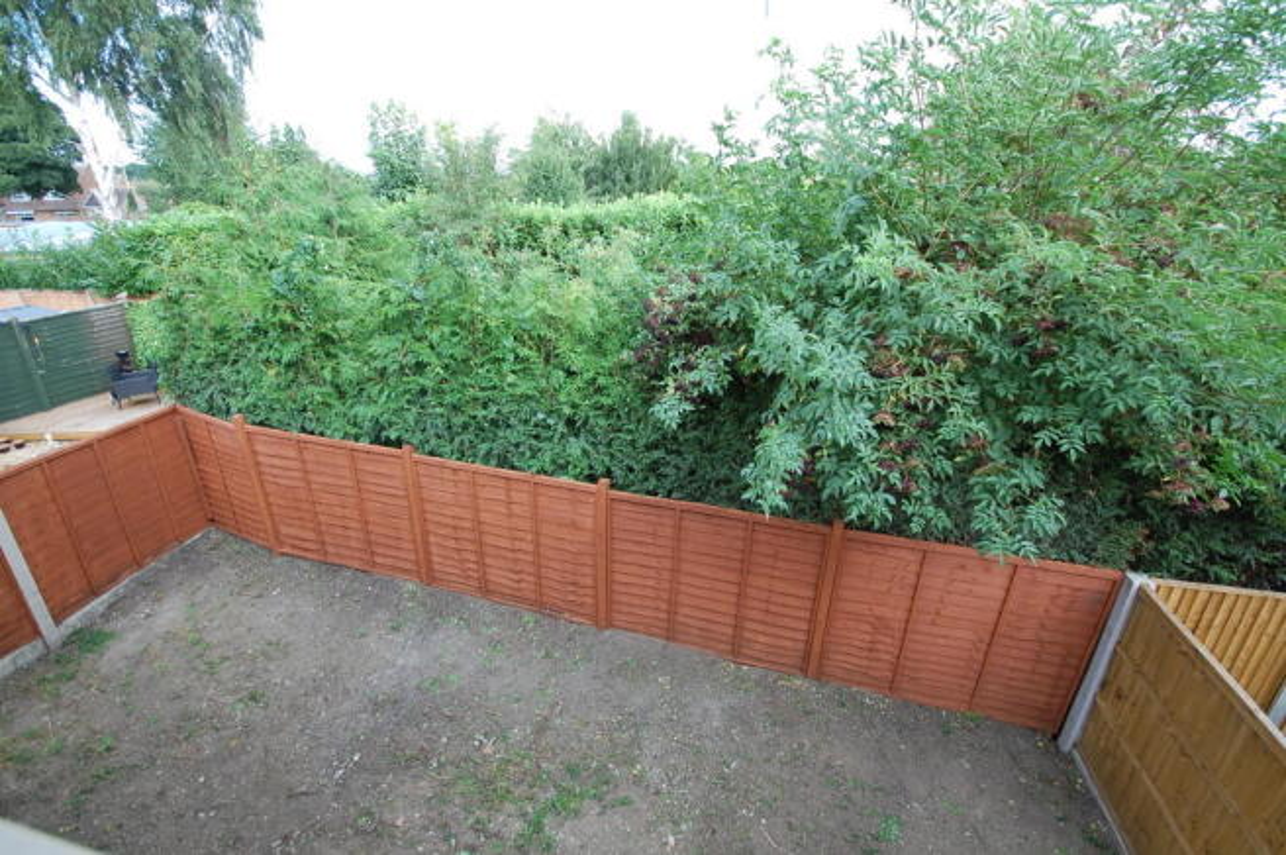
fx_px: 535
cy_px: 428
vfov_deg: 77.2
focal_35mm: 15
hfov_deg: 100.4
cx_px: 643
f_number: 4.5
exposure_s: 1/80
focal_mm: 10
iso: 200
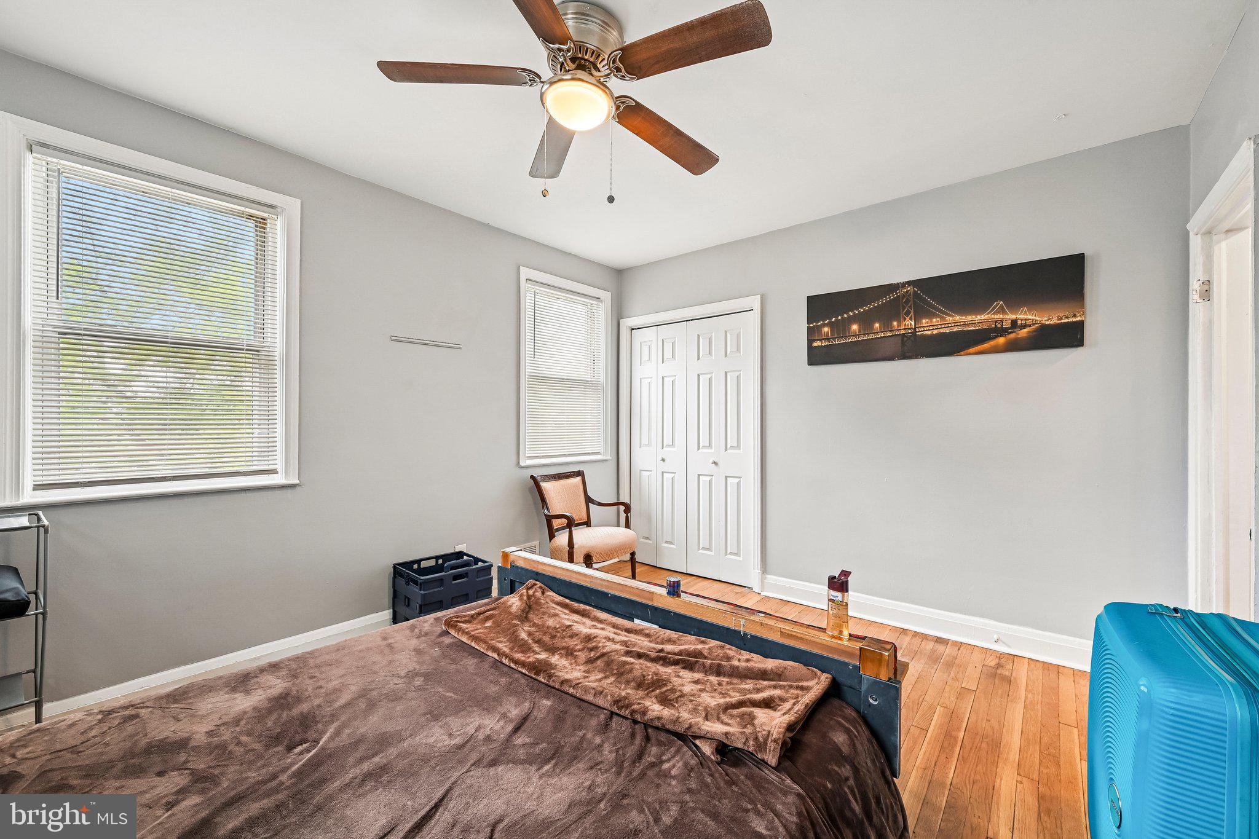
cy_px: 420
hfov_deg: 104.3
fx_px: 490
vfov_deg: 81.2
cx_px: 630
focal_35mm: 14
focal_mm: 14
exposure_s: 1/13
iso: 400
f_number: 8
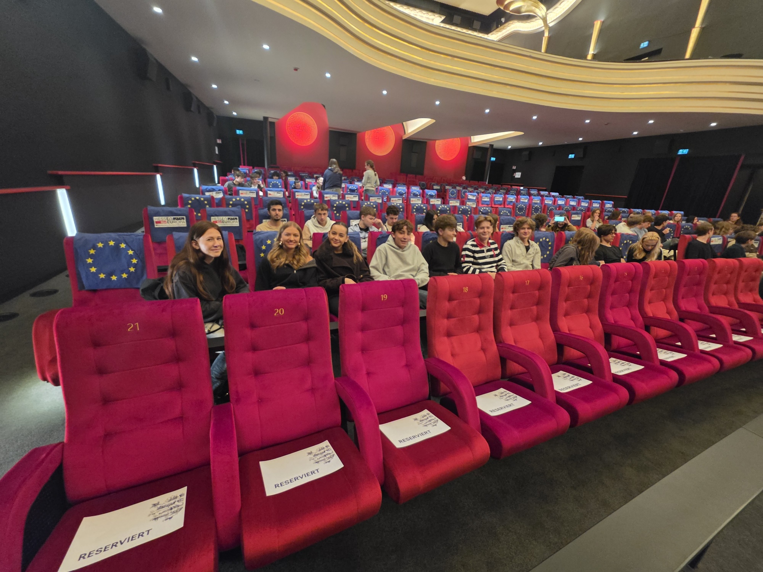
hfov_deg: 106.2
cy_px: 286
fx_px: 287
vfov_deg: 89.9
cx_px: 382
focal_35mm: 13
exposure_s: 1/41.1
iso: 800
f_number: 1.9
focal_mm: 2.2
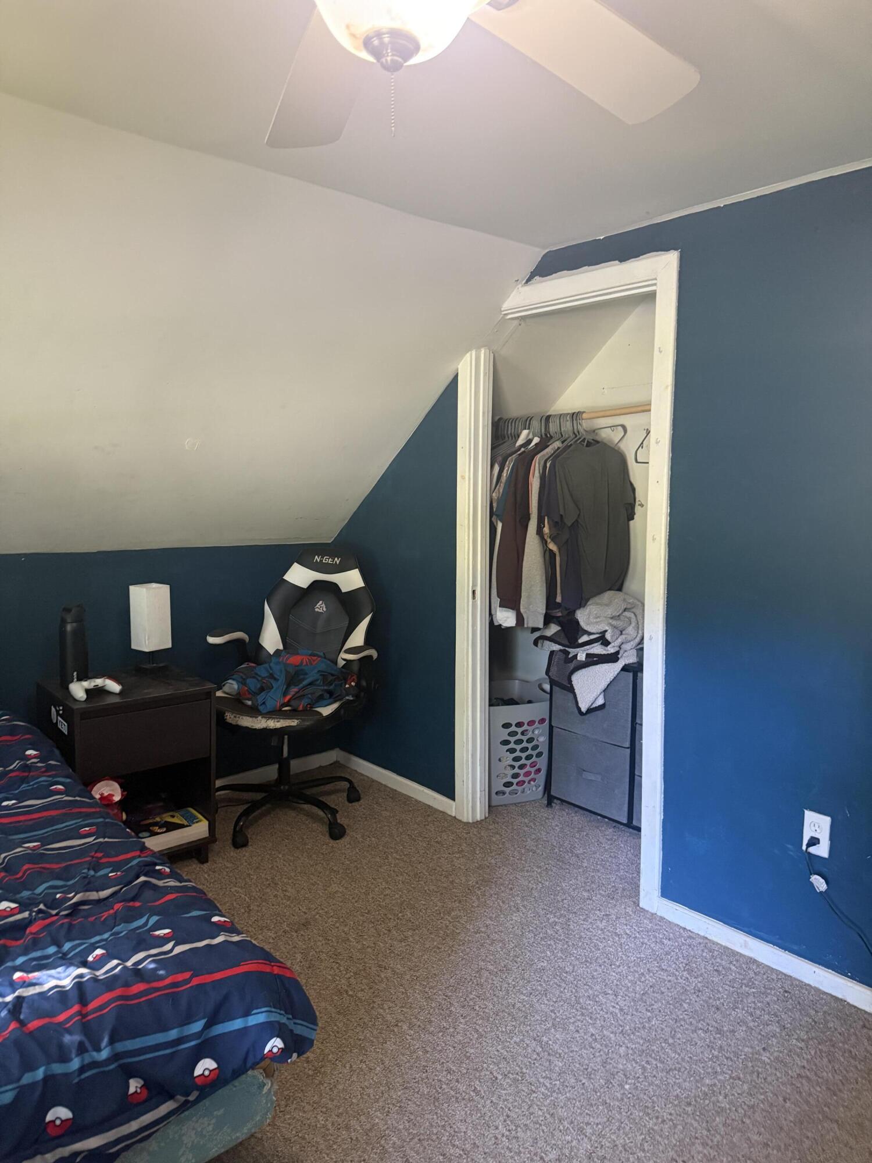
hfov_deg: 56.8
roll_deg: +1.6
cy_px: 582
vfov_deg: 71.6
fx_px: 806
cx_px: 436
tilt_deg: -7.2
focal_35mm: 24
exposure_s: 1/60
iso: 640
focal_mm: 6.76
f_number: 1.78
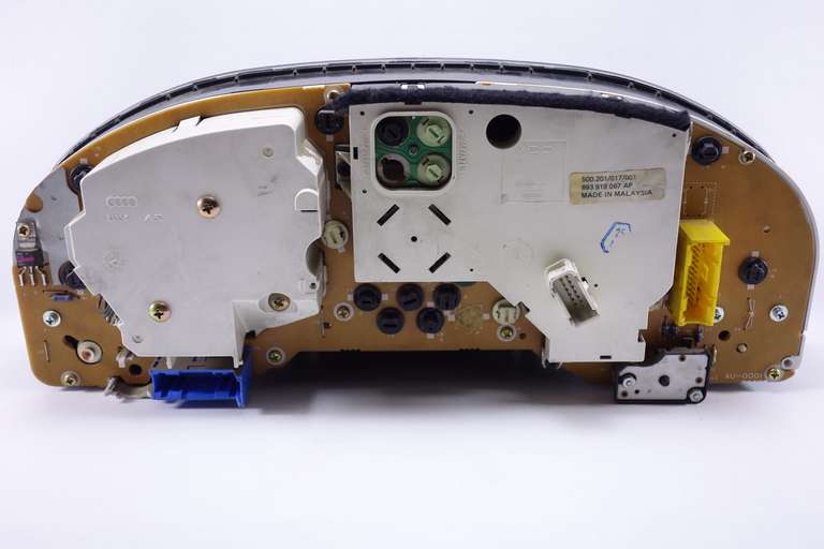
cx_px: 412
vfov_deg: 31.9
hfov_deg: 46.4
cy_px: 274
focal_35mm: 42
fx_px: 961
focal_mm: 15.45
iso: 160
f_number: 3.2
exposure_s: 1/50
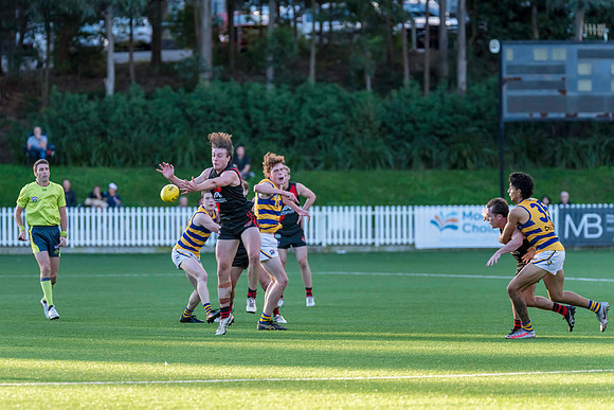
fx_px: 5227
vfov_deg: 4.5
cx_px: 266
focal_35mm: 306
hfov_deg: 6.7
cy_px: 177
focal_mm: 270
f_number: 4
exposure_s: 1/2000
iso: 800
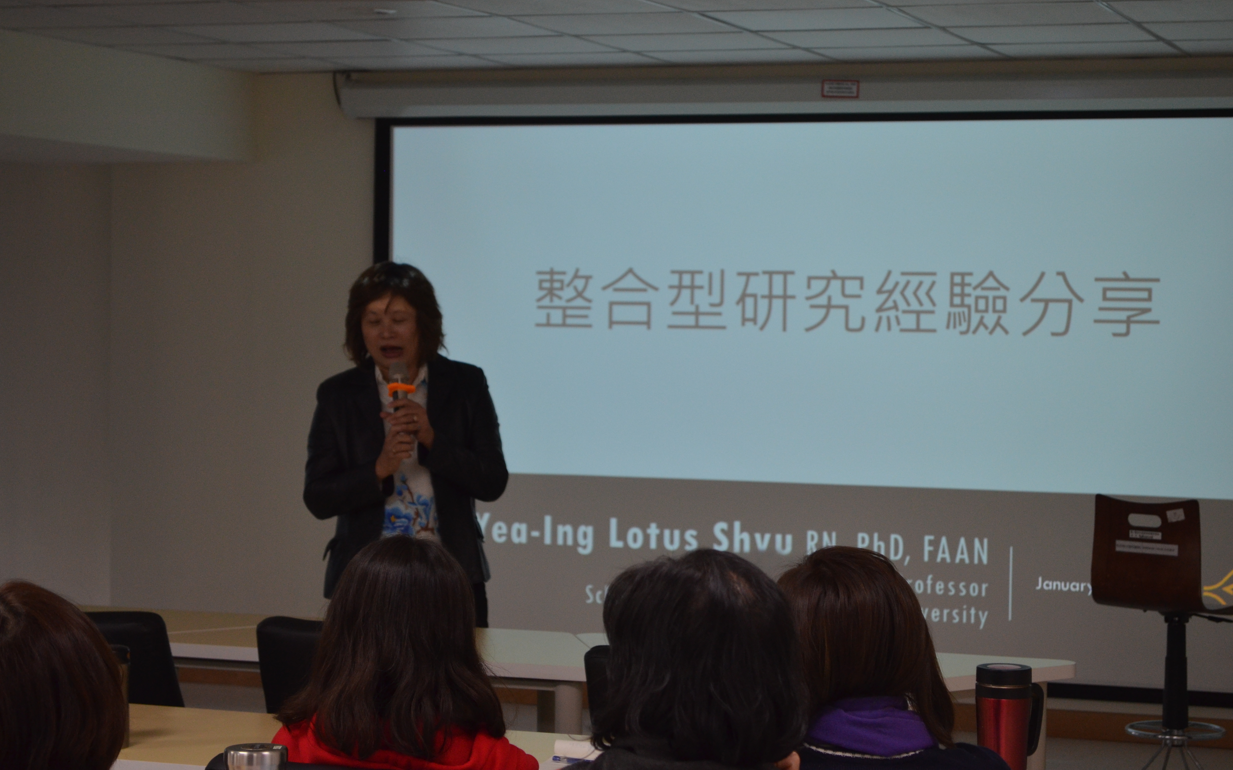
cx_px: 619
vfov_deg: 15.5
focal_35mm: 85
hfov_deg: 24.5
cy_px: 386
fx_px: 2840
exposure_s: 1/125
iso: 800
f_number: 5.6
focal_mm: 55
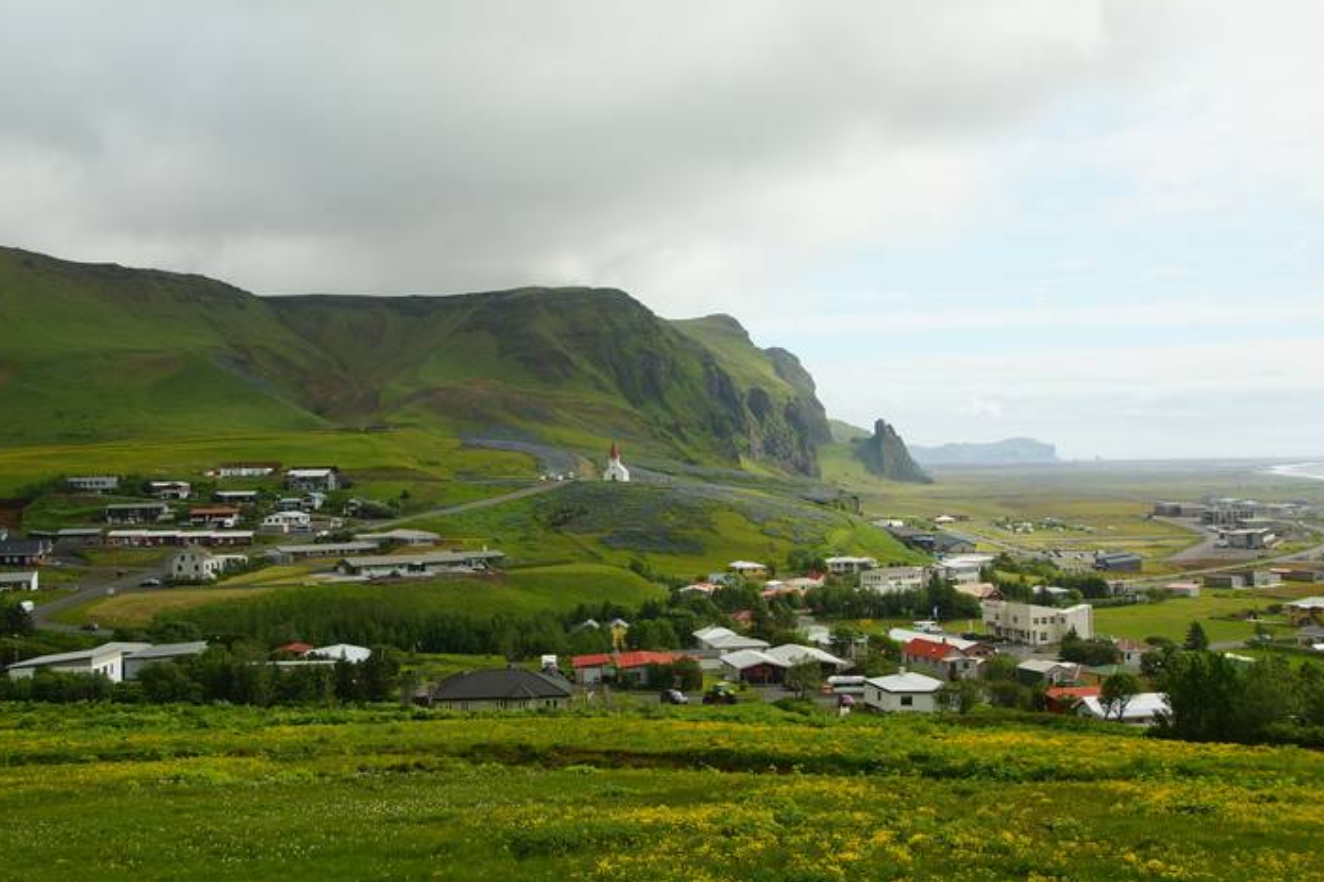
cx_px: 657
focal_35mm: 37
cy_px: 438
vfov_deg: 35.9
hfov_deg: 51.9
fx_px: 1360
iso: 100
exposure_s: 1/100
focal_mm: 24
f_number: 10
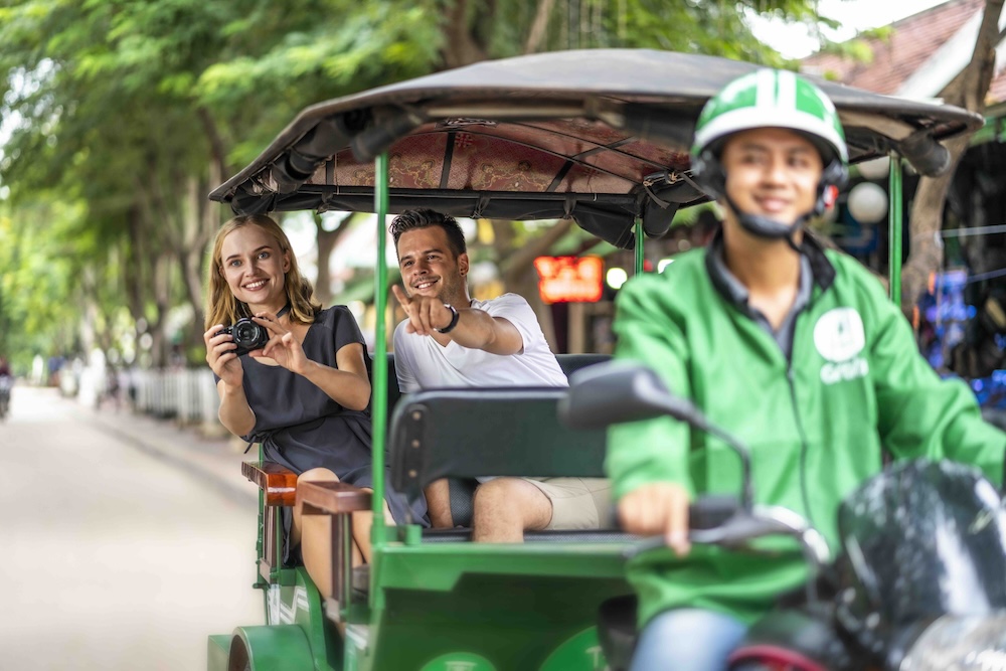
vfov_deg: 16.1
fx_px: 2375
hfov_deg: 23.9
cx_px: 503
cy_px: 336
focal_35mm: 85
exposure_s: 1/160
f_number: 1.8
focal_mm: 85
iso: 125
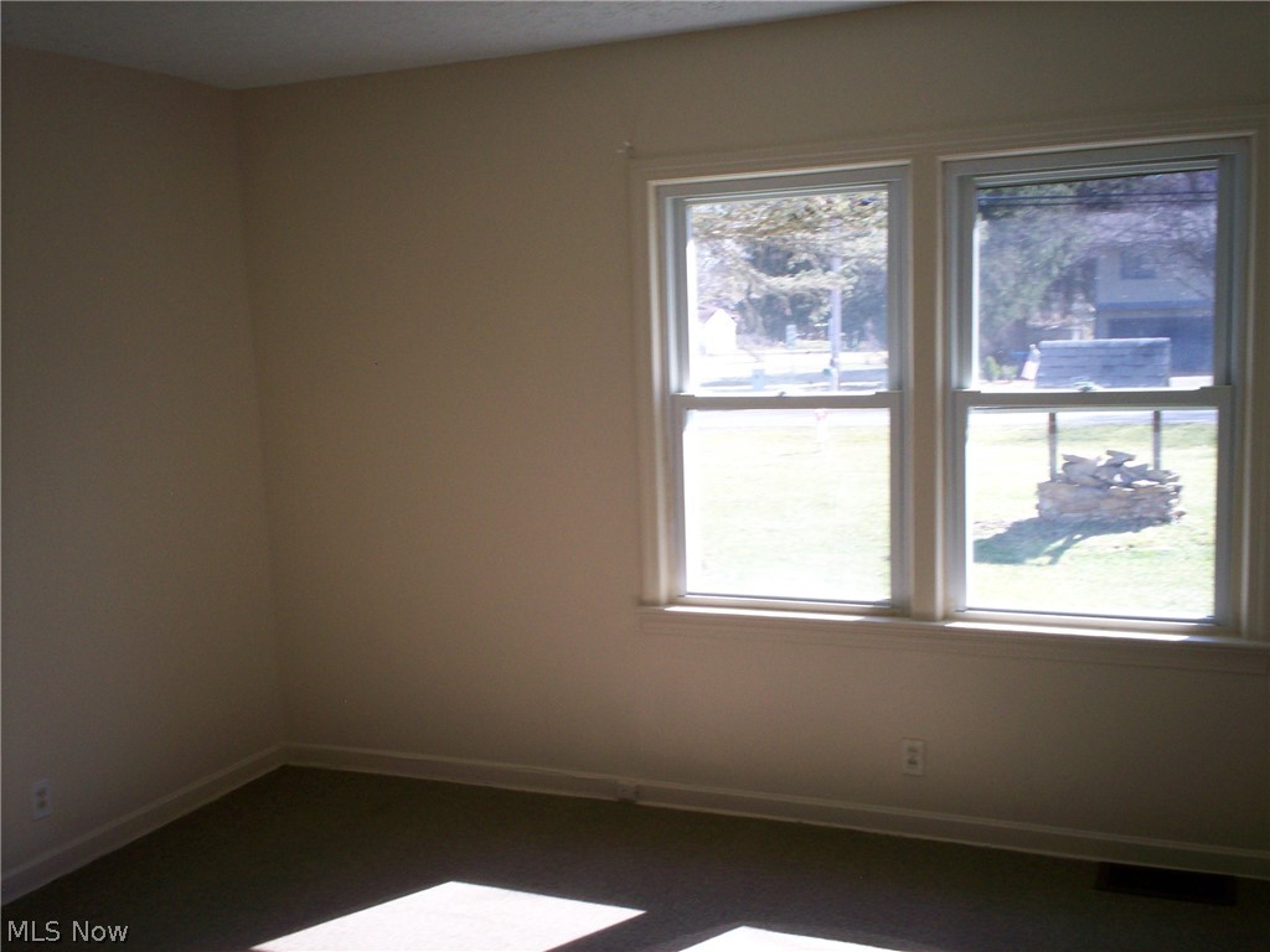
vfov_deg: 39.7
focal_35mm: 36
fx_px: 1321
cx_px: 635
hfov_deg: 51.4
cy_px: 476
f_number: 4.5
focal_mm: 6
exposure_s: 1/64.3
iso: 100
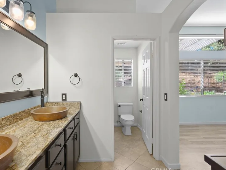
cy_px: 86
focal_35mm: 18
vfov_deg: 71.6
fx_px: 117
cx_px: 104
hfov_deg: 87.6
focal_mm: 16
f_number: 5
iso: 1250
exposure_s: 1/15
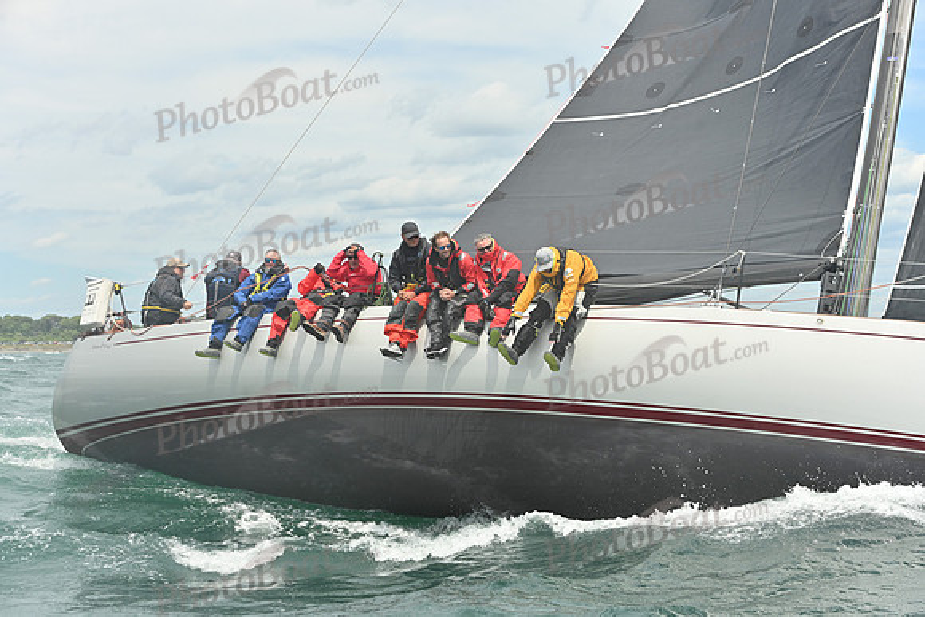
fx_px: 1799
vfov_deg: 19.5
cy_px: 308
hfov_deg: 28.8
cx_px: 462
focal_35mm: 70
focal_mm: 70
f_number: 6.3
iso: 250
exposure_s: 1/1250
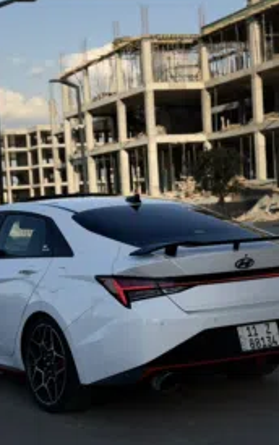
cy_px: 254
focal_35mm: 74
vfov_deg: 27.8
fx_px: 900
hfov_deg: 17.6
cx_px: 107
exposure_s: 1/8772
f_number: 1.78
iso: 64
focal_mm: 6.76
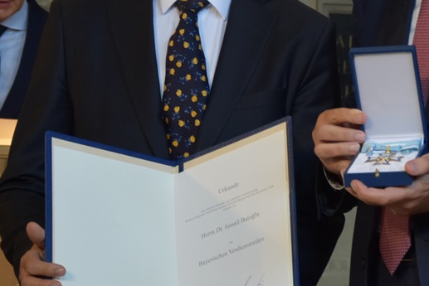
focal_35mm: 287
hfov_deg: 7.2
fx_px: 3421
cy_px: 35
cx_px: 398
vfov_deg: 4.8
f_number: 5.3
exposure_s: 1/60
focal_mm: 66
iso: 800
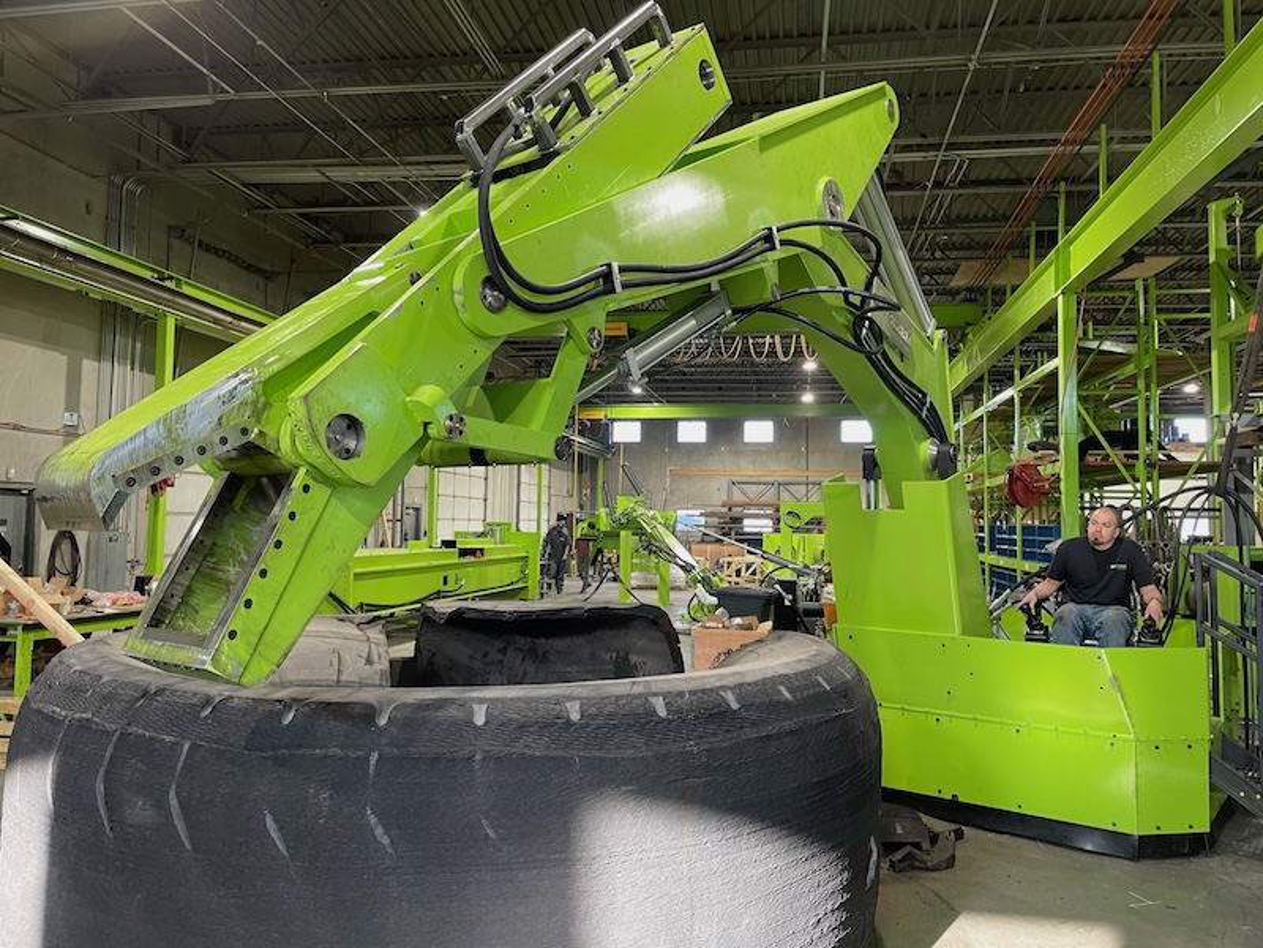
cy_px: 474
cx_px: 632
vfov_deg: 53.1
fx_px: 949
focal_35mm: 26
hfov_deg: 67.3
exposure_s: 1/60
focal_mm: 4.2
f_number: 1.6
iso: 100
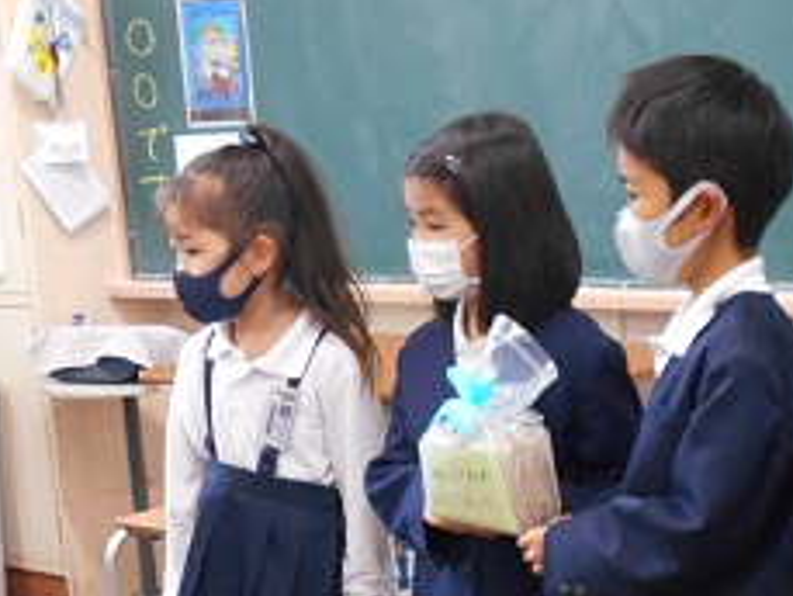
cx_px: 523
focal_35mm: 88
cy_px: 494
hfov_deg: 22.2
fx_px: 2017
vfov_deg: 16.6
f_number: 3.9
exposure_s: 1/10
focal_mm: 6.7
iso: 400
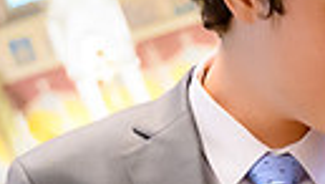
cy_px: 387
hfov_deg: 12.6
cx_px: 593
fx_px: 1338
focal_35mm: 155
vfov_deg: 7.5
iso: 11400
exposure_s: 1/100
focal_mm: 28
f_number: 2.8
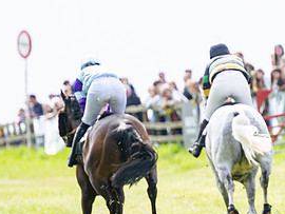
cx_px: 331
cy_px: 111
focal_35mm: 829
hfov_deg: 2.4
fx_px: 6831
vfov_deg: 1.8
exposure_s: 1/2500
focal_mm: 230
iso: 400
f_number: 4
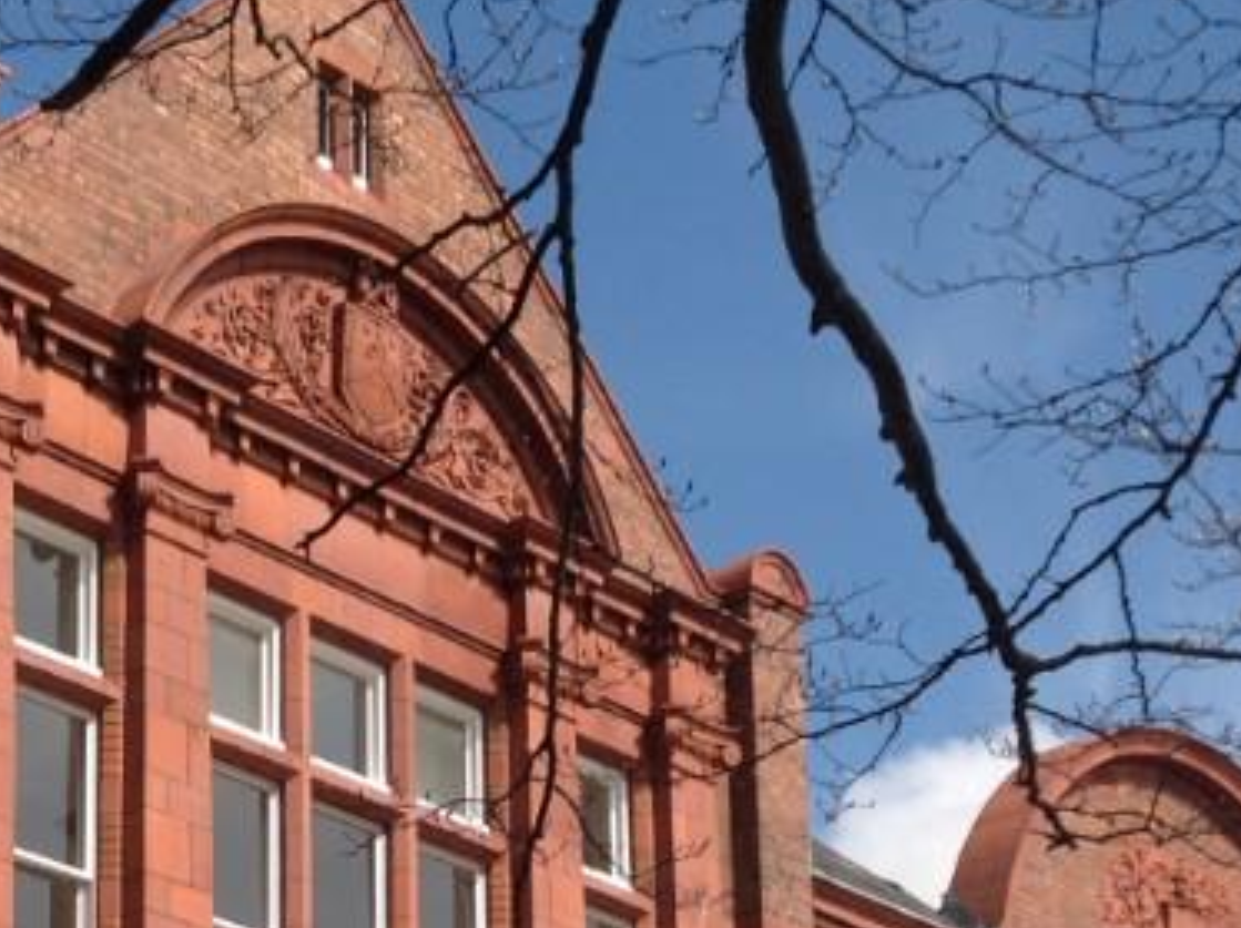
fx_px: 3438
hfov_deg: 20.2
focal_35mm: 96
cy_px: 1256
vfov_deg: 14.6
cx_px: 213
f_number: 2.4
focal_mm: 4.28
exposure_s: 1/1314
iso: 50
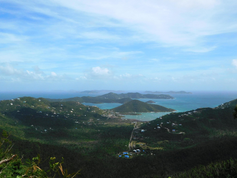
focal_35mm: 35
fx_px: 240
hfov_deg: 52.6
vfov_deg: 40.7
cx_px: 118
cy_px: 89
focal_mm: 6.2
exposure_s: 1/640
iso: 125
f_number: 7.6
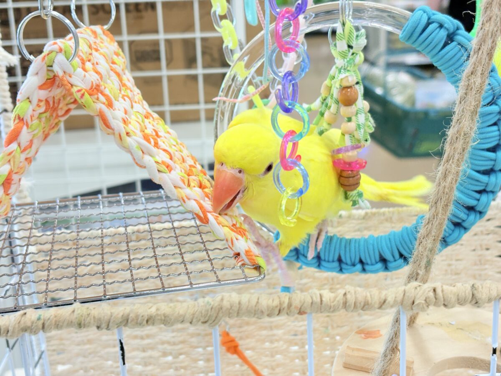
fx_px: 753
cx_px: 250
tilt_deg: -17.5
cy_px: 188
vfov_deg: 28.0
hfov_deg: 36.8
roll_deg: +4.0
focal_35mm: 52
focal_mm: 5.96
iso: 80
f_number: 1.6
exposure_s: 1/100
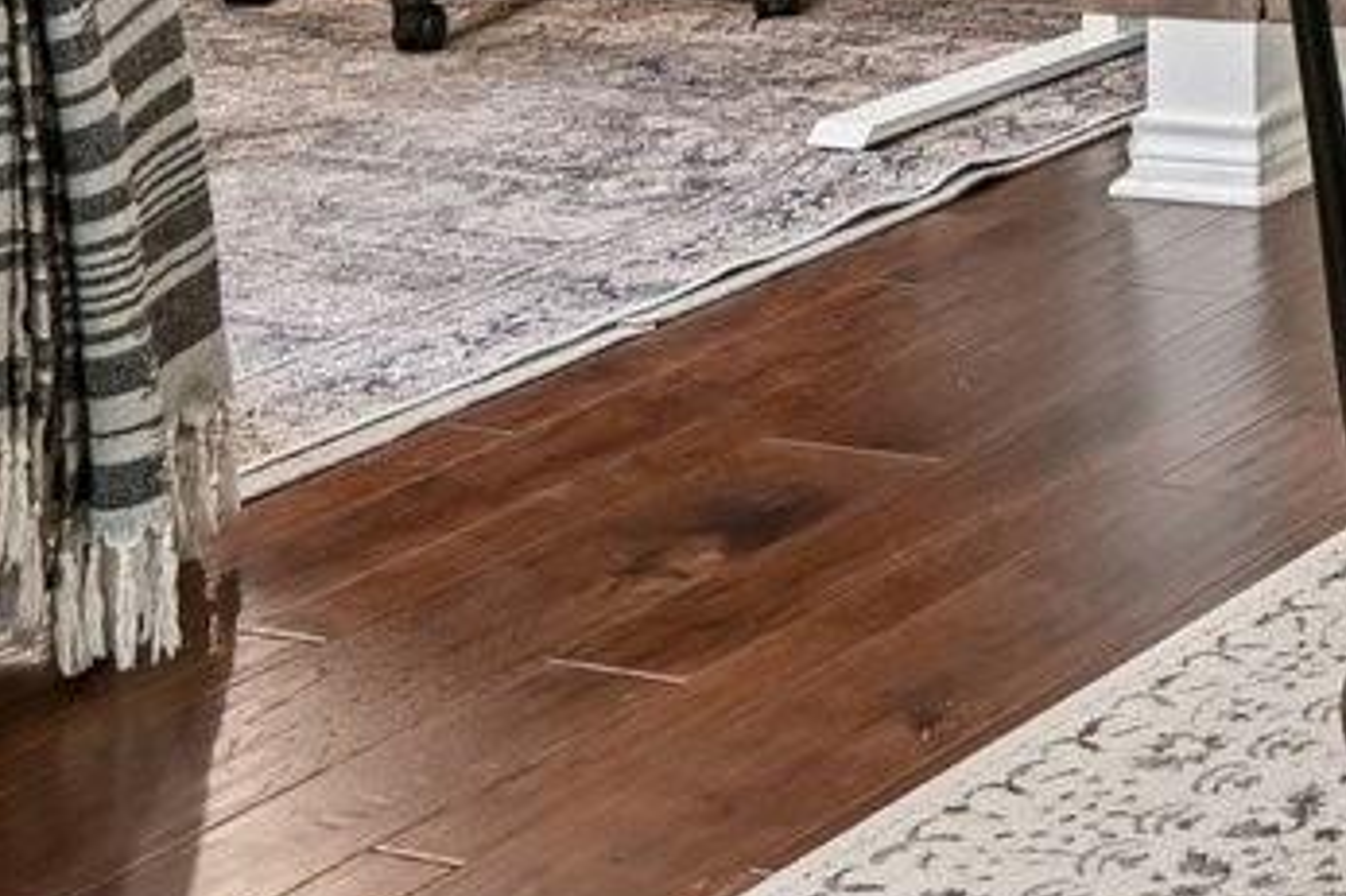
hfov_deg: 15.2
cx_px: 2343
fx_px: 4410
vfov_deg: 10.4
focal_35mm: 118
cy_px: -1057
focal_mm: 20
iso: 400
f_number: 8
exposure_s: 1/3.33
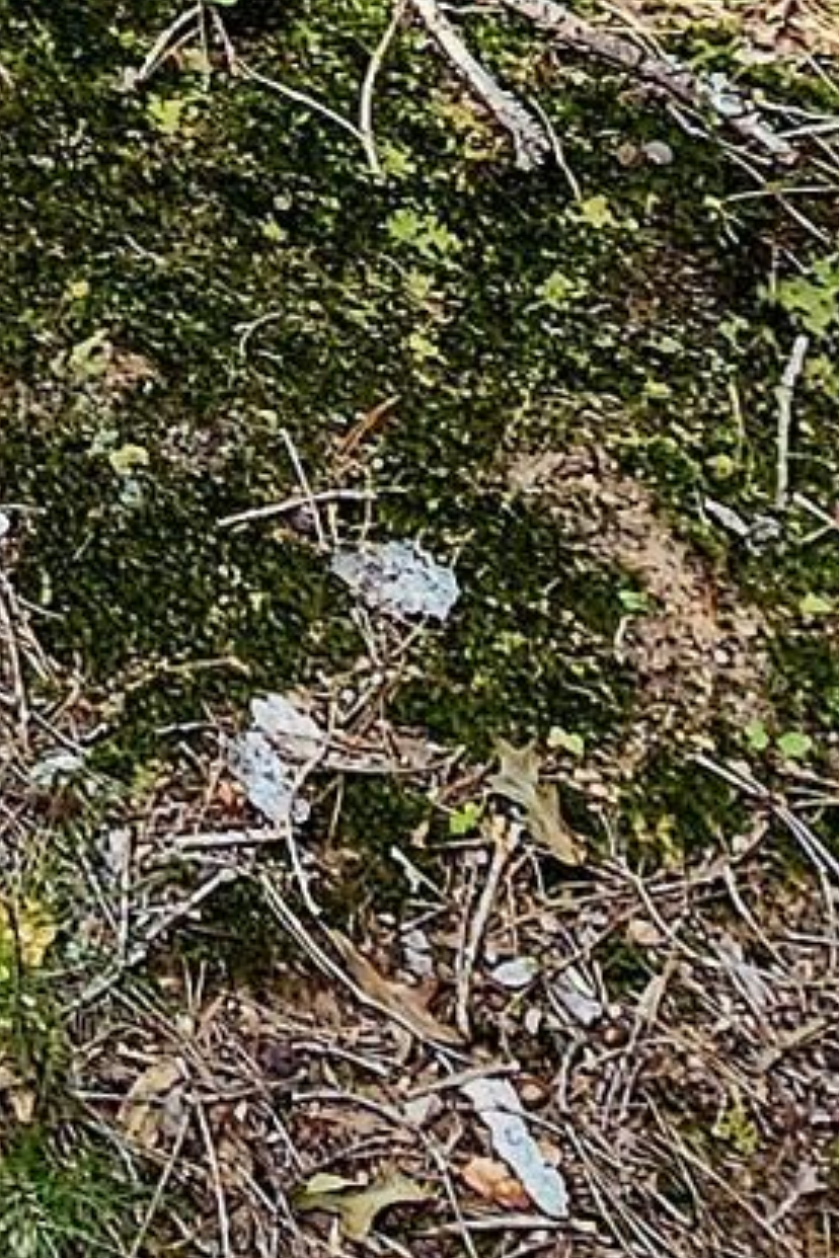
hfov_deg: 12.4
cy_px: -902
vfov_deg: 17.5
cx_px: -803
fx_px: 3426
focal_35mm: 98
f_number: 2.2
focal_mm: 2.2
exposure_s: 1/120
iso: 50
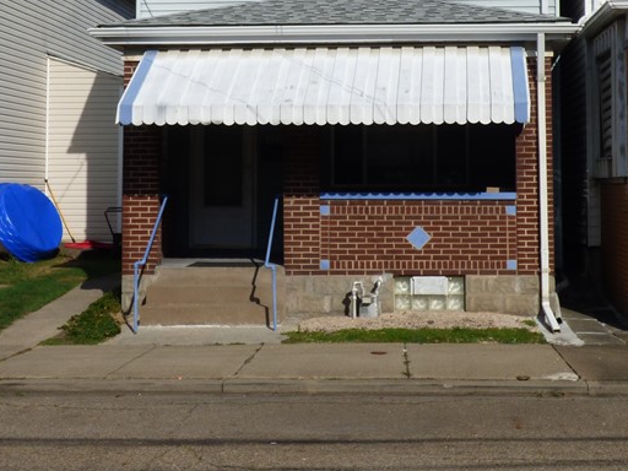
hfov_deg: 32.1
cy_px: 115
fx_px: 1089
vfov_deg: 24.1
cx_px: 359
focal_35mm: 60
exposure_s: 1/1600
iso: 100
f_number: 4.5
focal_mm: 5.29
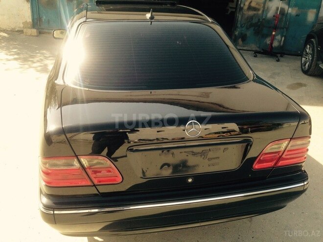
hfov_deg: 55.4
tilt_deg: -22.9
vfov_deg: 42.9
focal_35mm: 33
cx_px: 162
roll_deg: -4.9
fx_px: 308
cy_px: 121
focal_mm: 4.12
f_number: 2.4
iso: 50
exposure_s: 1/488
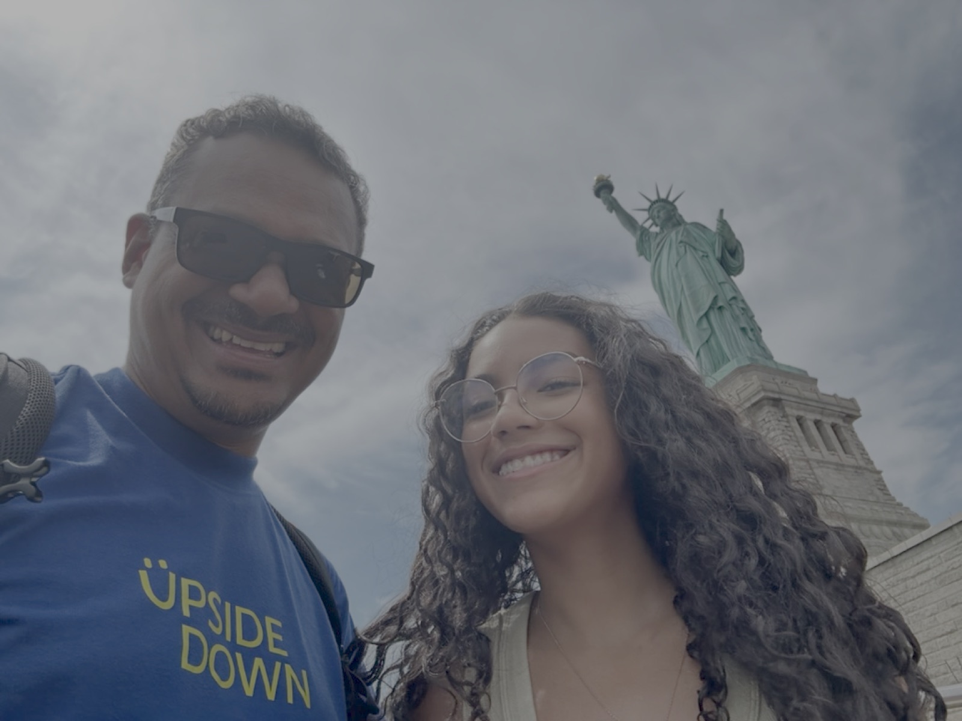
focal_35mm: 23
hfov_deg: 73.9
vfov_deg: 58.9
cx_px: 481
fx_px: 639
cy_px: 360
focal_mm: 2.69
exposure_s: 1/900
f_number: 1.9
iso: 25
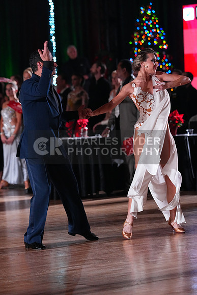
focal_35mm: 172
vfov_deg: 11.9
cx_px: 98
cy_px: 148
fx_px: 1411
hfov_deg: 8.0
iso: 8000
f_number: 5
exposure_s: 1/400
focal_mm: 172
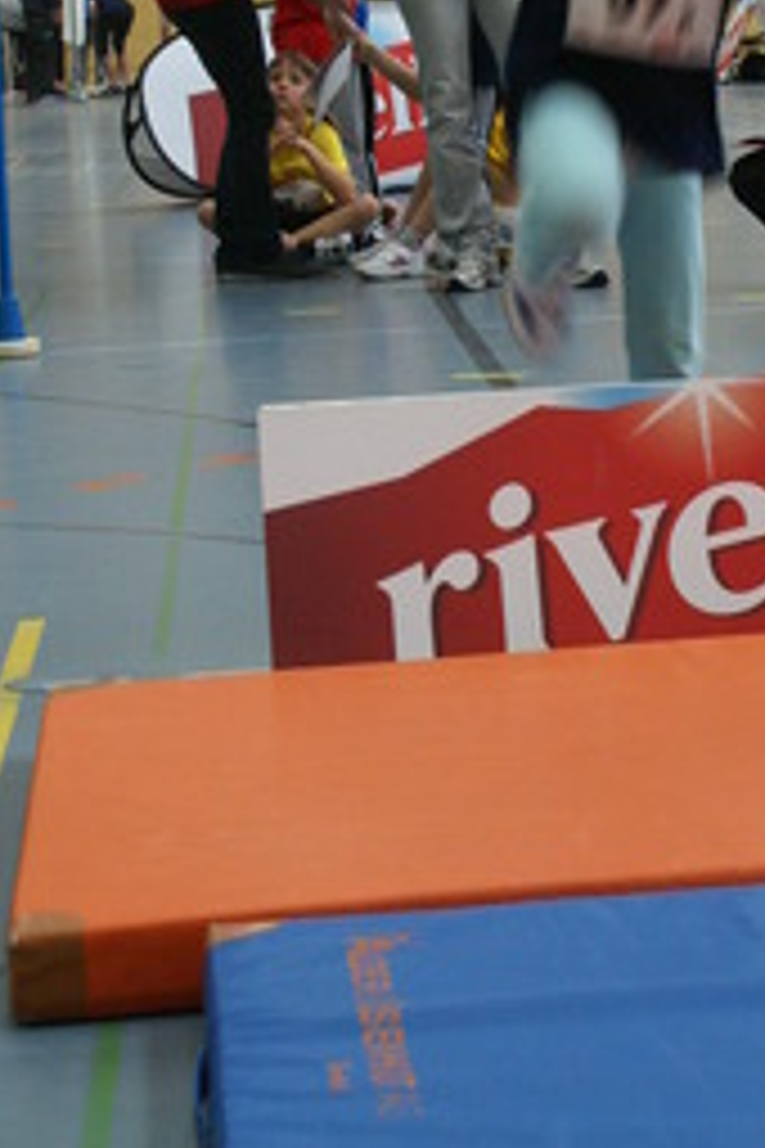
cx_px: 612
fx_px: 3540
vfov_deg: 18.3
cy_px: 248
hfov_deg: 12.3
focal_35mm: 111
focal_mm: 35
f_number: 5.6
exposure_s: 1/50
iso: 800
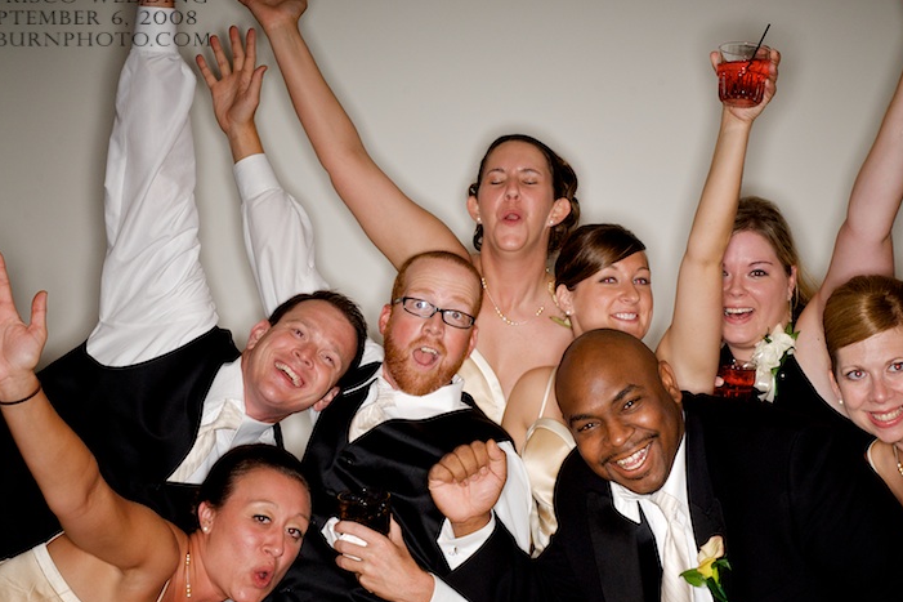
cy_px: 364
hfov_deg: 26.3
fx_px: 1931
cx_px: 524
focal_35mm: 77
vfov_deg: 17.7
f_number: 16
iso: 200
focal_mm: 40
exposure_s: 1/250
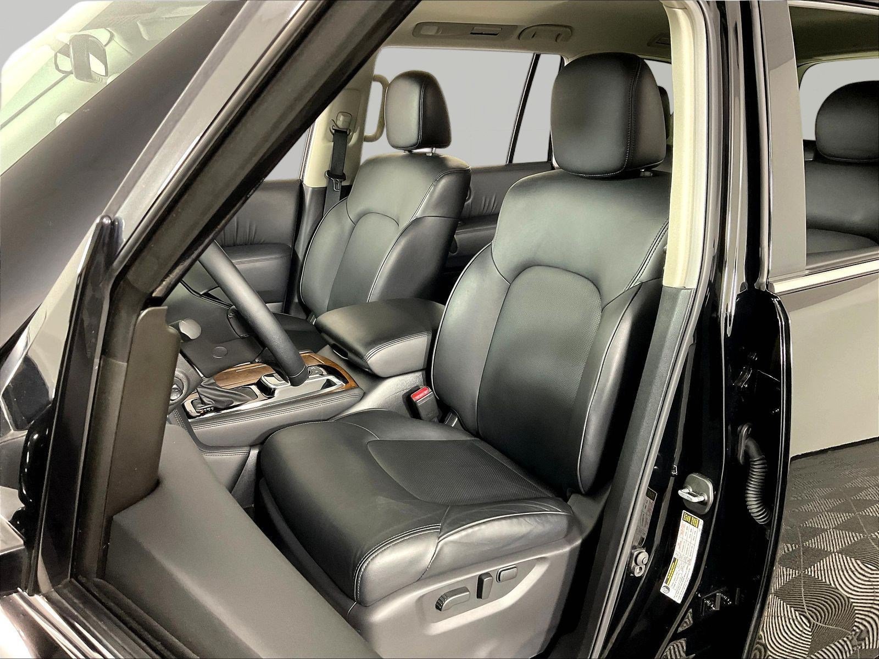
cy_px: 330
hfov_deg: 61.7
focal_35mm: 29
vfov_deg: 48.2
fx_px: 736
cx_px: 440
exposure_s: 1/60
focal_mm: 3
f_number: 1.8
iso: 160
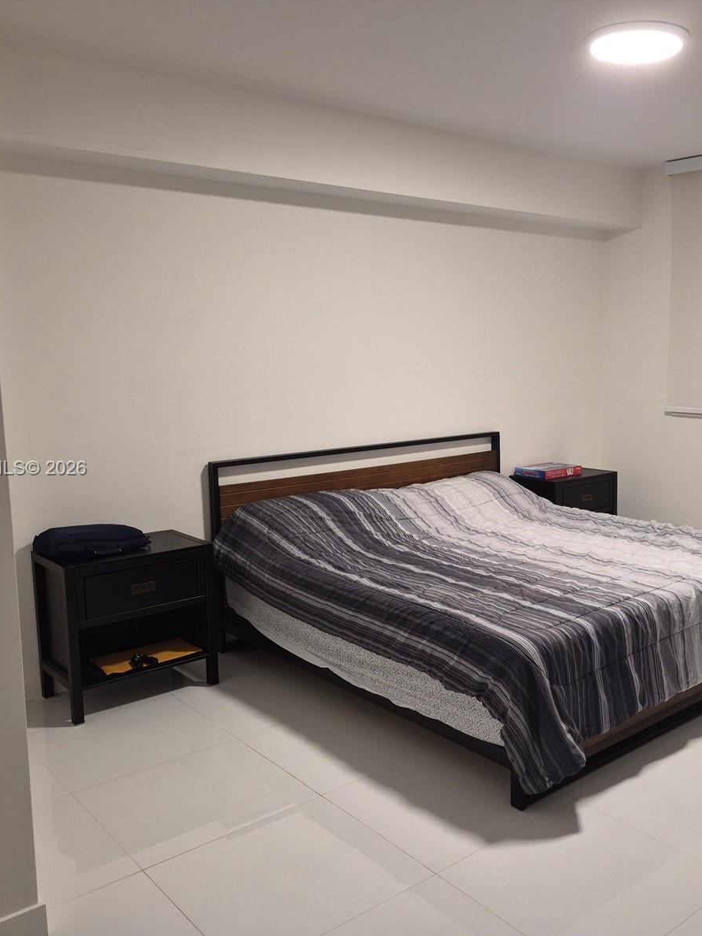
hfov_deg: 44.7
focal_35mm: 31
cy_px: 469
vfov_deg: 58.4
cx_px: 472
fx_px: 838
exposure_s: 1/54
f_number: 1.8
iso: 250
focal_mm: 5.4
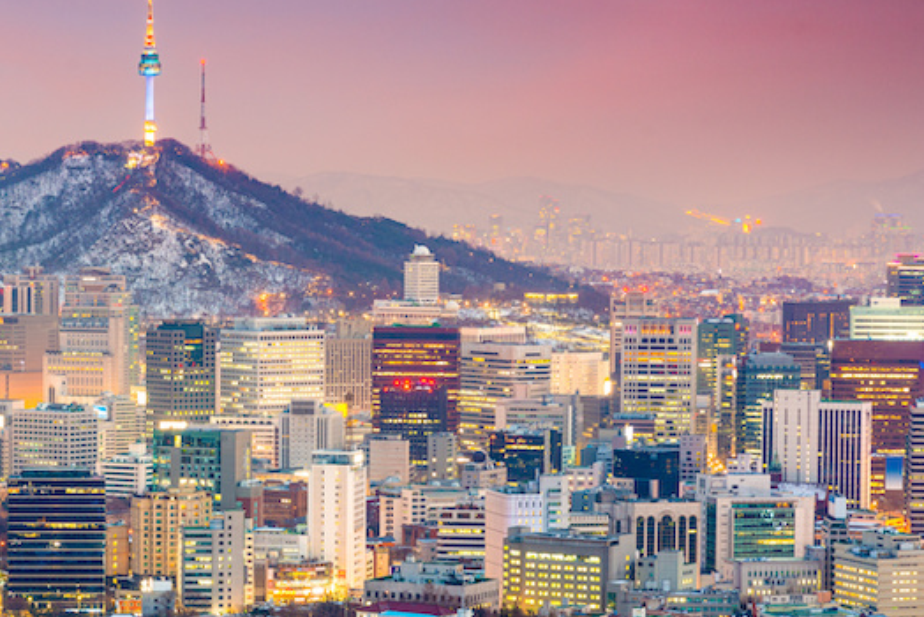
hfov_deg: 14.0
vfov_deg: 9.4
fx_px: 3749
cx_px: 145
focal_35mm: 146
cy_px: 410
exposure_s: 30
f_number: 8
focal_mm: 85
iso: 100
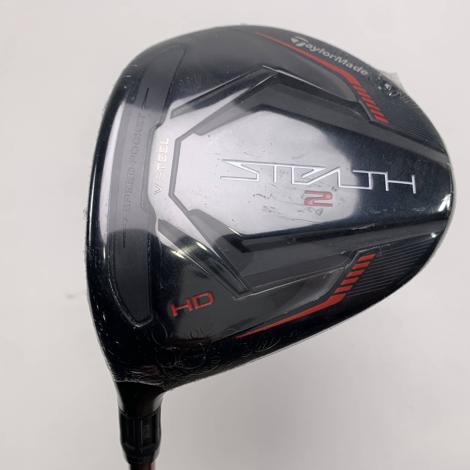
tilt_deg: -60.2
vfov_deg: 52.5
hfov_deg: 52.3
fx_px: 476
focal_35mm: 31
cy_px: 232
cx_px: 275
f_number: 1.8
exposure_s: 1/274
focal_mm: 4.25
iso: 25
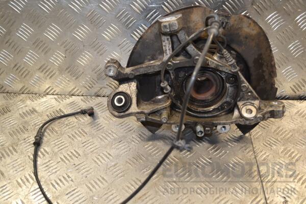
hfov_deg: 49.6
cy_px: 102
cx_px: 153
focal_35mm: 39
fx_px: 331
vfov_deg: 34.2
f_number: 4.2
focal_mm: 26
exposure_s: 1/100
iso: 400
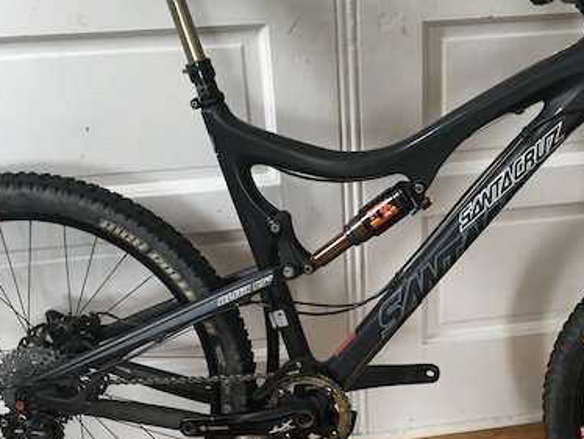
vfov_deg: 23.7
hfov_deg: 30.6
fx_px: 1047
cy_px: 244
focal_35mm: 62
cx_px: 440
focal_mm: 4.15
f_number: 2.2
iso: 32
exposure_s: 1/30
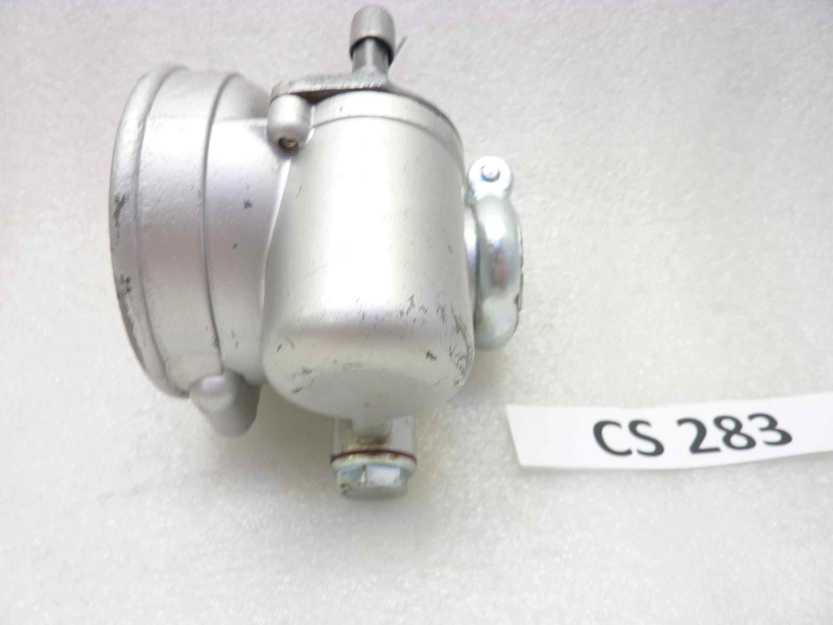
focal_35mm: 25
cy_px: 312
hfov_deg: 69.4
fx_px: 602
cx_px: 416
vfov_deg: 54.9
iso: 80
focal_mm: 4.1
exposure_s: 1/13
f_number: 3.3
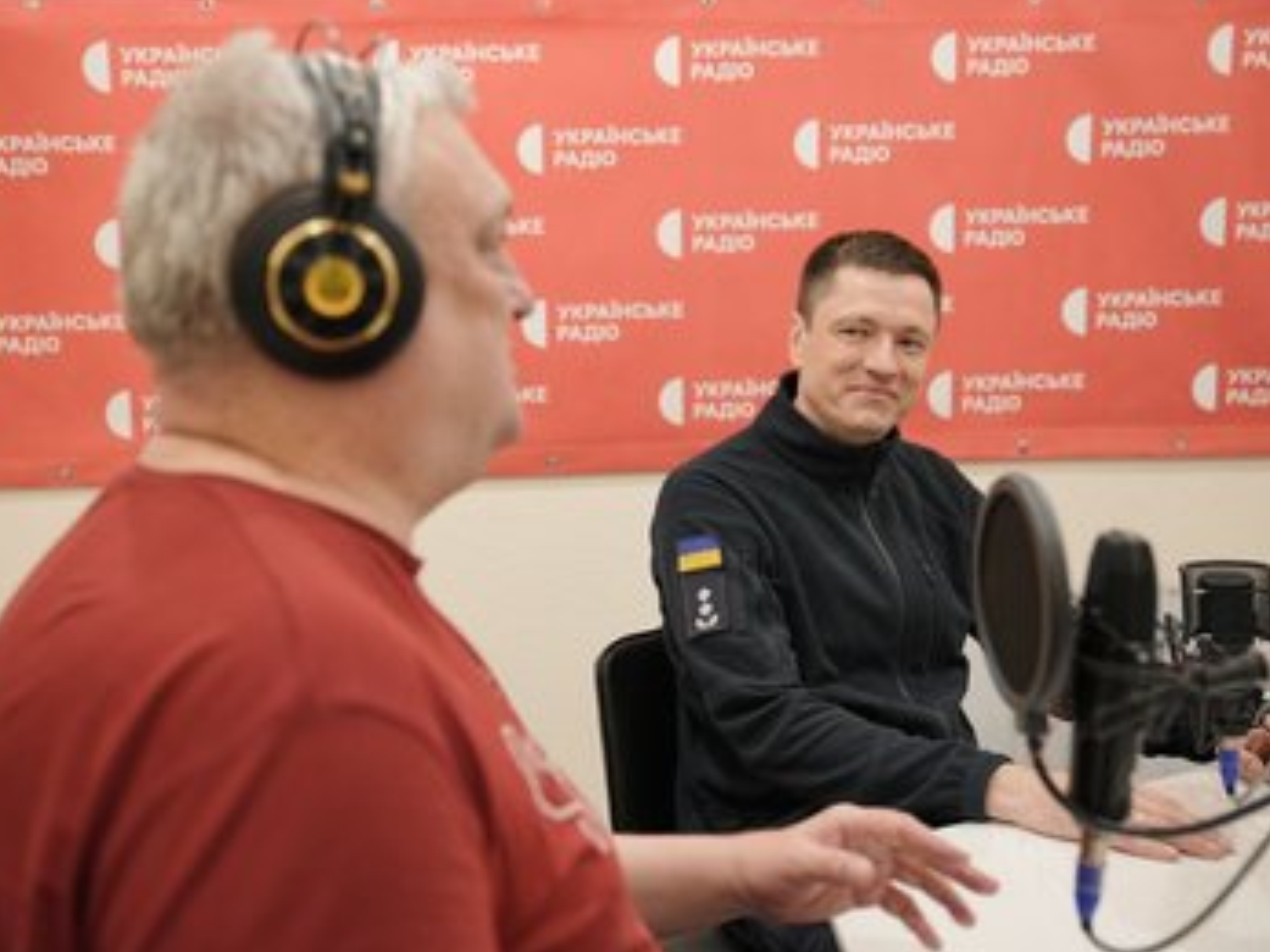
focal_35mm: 41
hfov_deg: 45.7
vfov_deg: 35.1
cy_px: 478
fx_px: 1504
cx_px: 575
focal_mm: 37
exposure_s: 1/125
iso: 1250
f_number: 2.8
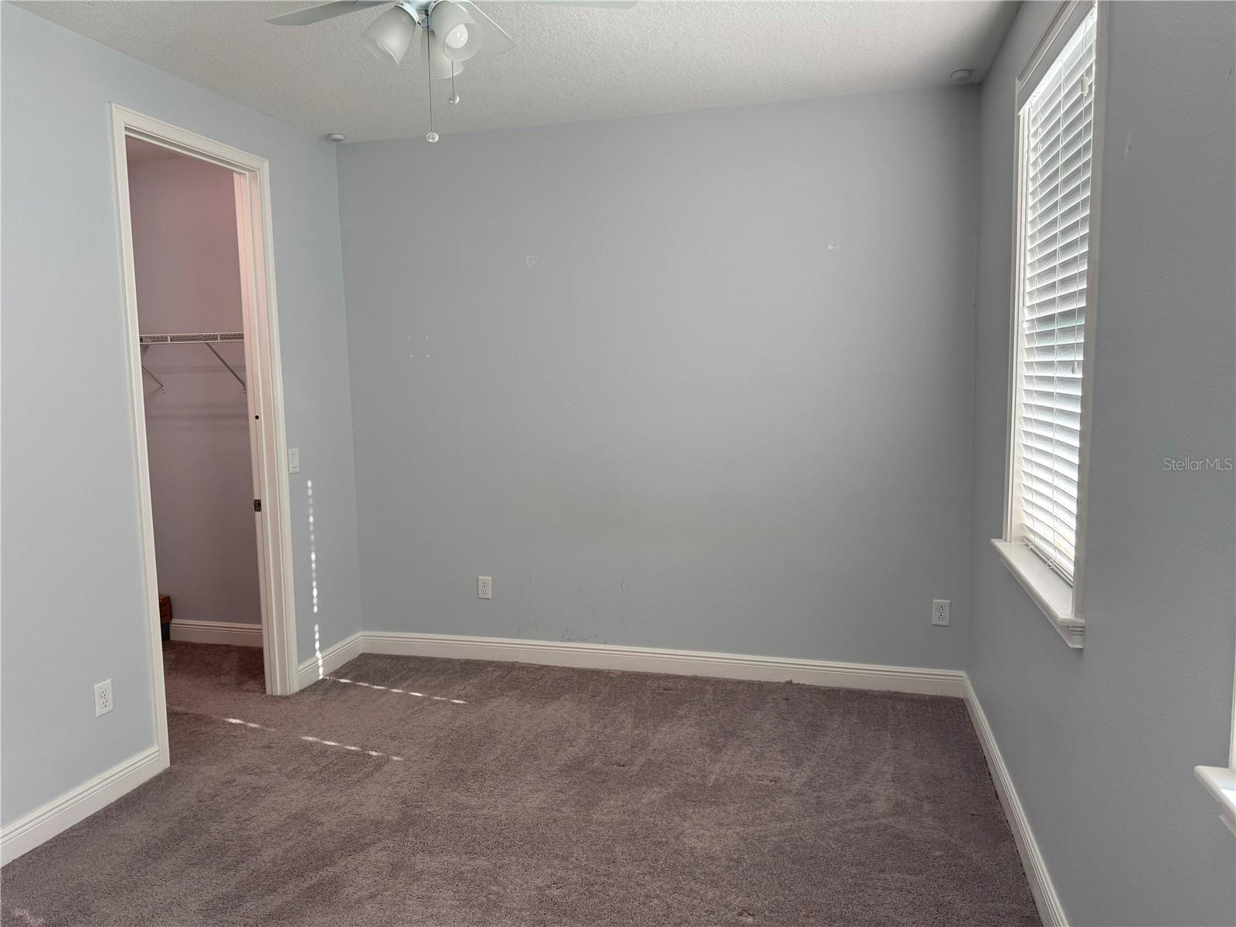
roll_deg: +0.9
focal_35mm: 24
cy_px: 464
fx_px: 857
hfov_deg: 71.6
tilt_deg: -6.1
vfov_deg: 56.8
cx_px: 618
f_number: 1.78
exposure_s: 1/125
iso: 100
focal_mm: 6.76
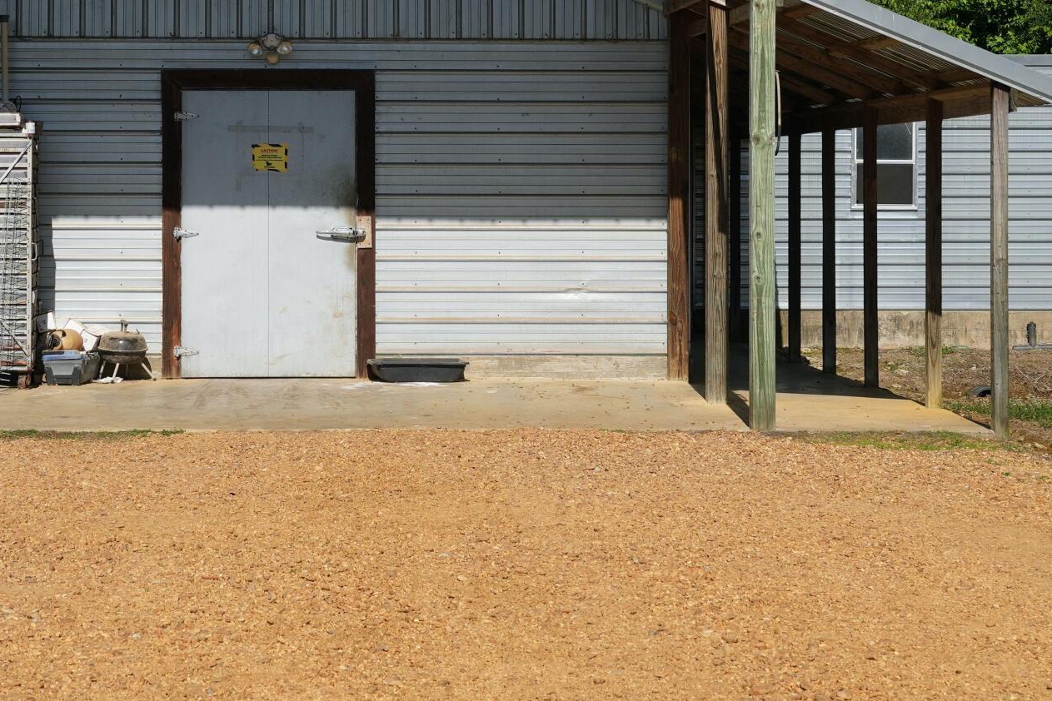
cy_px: 167
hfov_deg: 21.4
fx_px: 2776
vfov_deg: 14.3
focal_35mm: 95
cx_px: 361
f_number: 7.1
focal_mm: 40
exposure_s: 1/1250
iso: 320
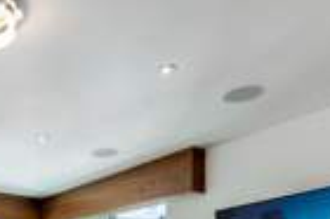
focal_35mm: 55
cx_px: 5
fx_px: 504
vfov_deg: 21.2
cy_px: 317
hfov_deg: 33.4
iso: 64
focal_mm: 16
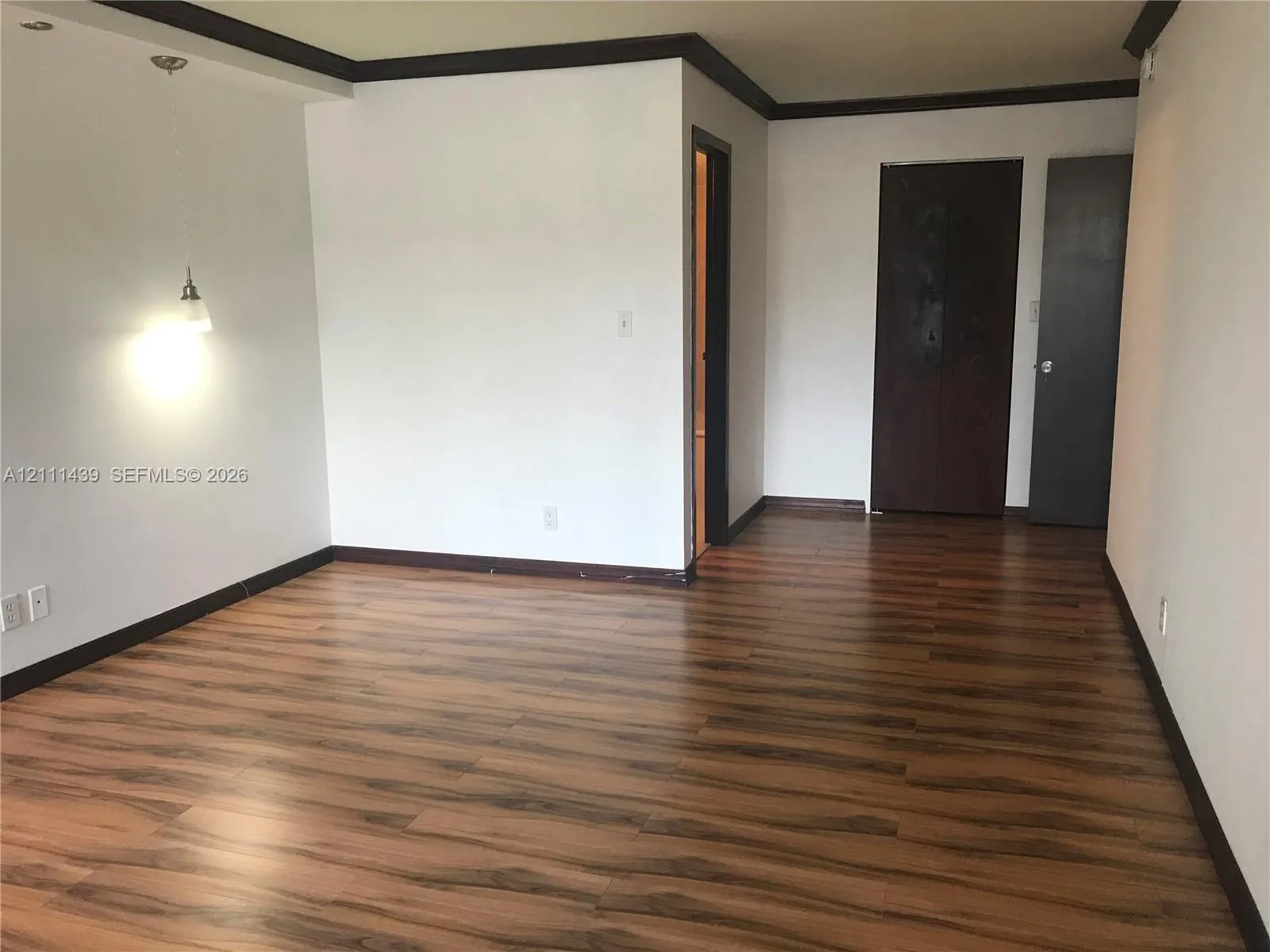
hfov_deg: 63.4
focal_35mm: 28
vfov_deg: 49.7
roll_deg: +1.3
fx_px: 1027
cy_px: 476
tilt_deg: -10.2
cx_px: 635
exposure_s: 1/40
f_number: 1.8
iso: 32
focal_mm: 3.99
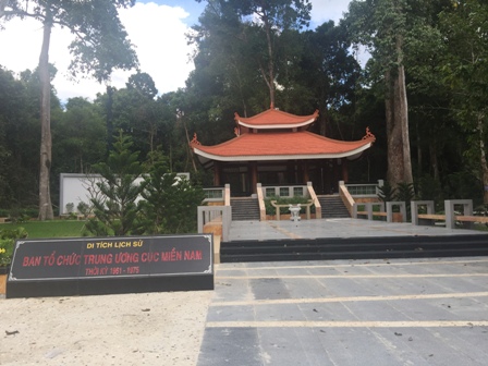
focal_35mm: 29
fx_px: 409
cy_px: 183
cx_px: 244
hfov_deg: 61.7
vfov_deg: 48.2
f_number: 2.2
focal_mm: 4.15
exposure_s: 1/581
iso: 32
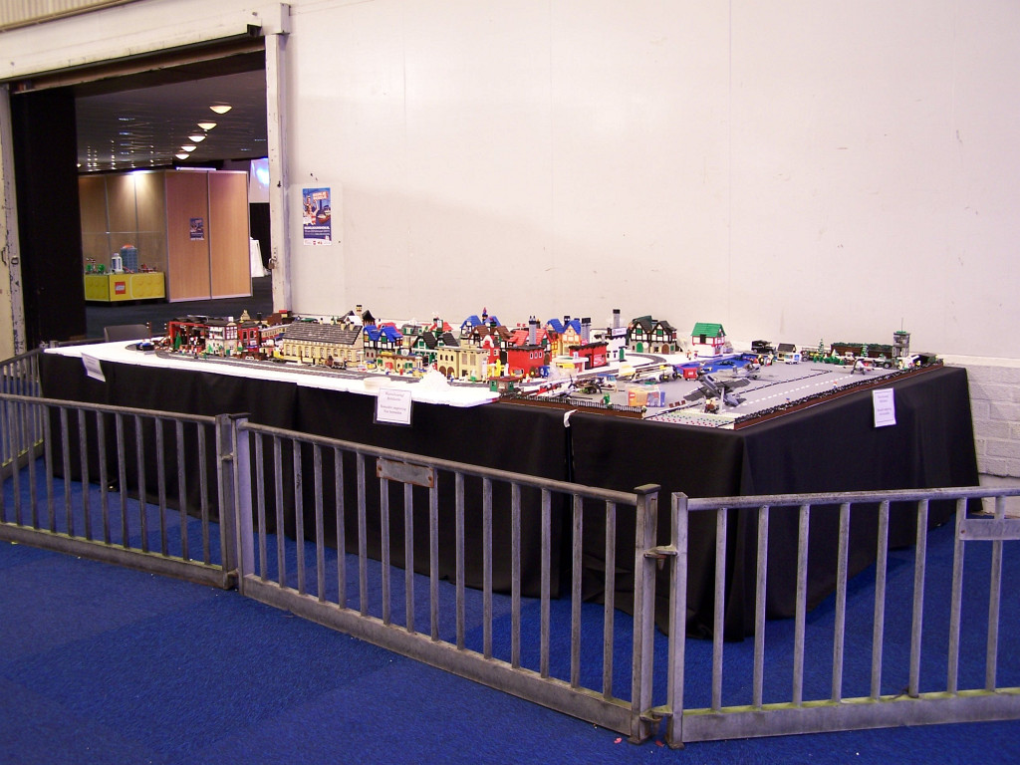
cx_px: 510
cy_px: 382
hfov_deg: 49.0
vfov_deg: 37.7
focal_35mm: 38
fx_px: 1120
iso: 80
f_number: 2.8
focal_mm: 6.3
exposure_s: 1/2
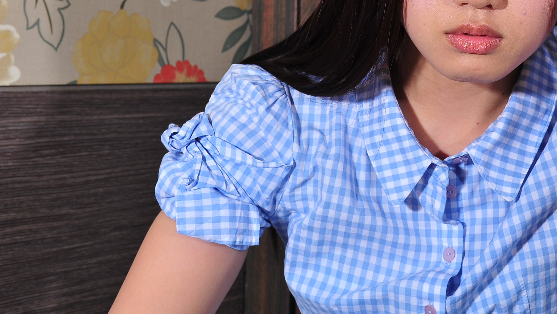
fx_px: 1344
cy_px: 9
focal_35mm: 91
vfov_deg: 13.1
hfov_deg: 23.0
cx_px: 472
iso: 200
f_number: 13
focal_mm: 50
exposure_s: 1/200
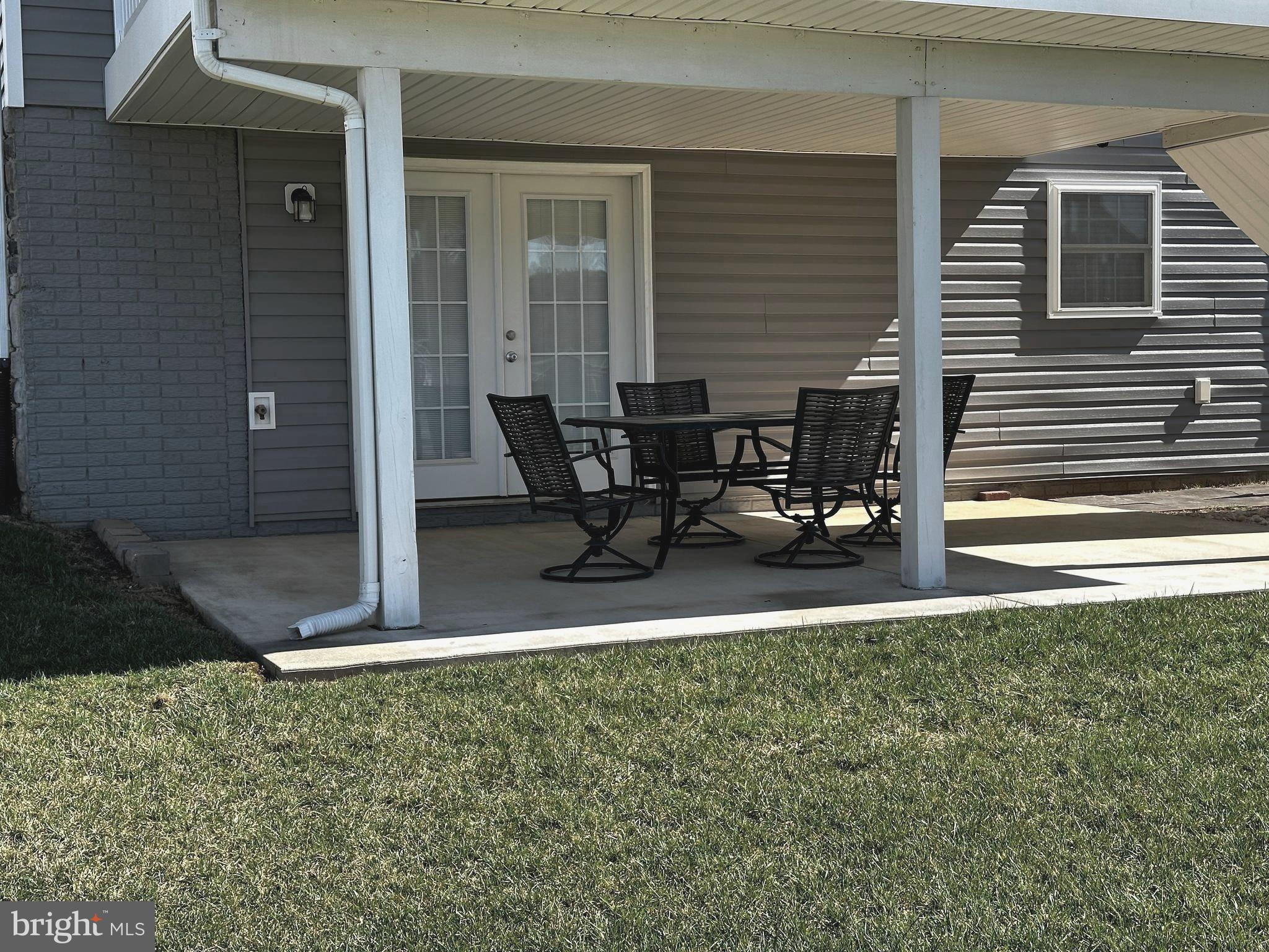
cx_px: 634
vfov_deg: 30.3
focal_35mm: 48
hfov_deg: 39.7
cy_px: 476
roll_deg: +1.4
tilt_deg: -2.8
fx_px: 1760
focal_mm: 6.86
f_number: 1.78
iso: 64
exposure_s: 1/1721
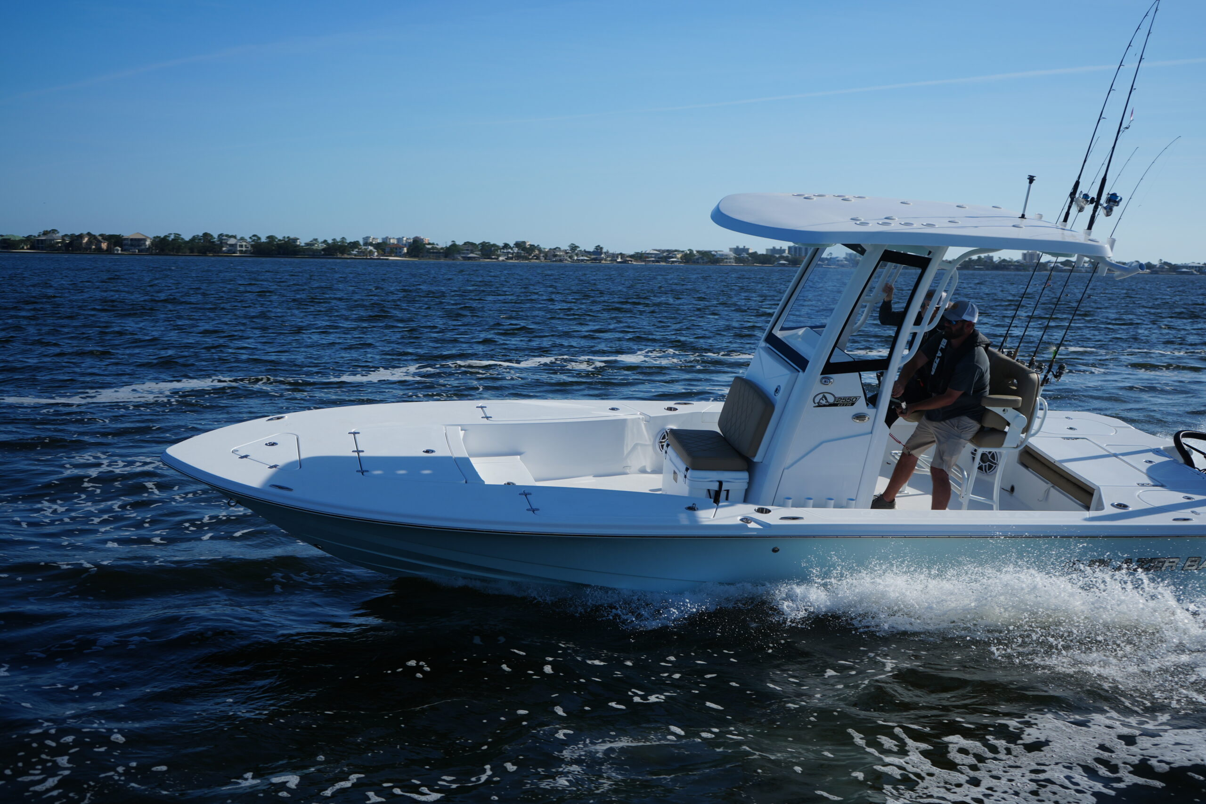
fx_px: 1373
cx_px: 603
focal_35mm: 41
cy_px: 402
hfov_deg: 47.4
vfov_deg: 32.6
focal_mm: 41
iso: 100
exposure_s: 1/1250
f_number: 5
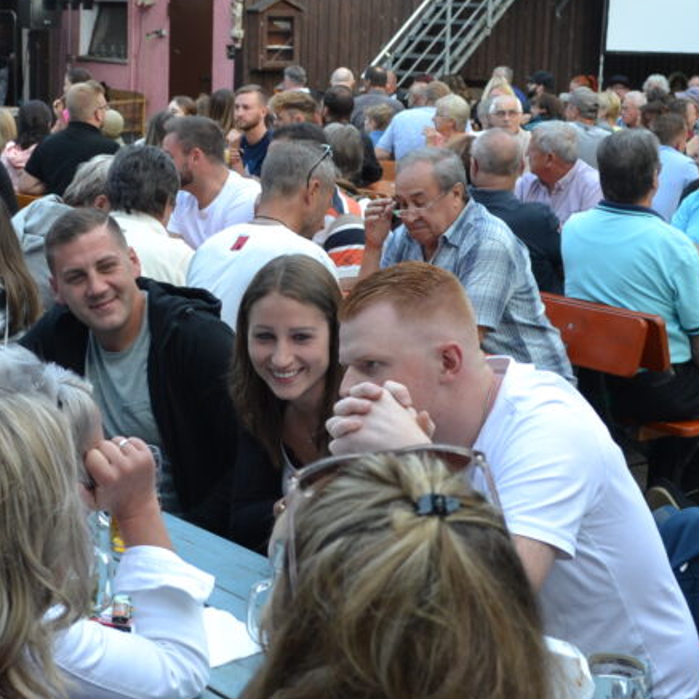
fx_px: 1439
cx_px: 235
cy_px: 259
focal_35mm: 63
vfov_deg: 27.2
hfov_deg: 27.1
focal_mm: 18
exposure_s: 1/80
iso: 400
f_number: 4.5
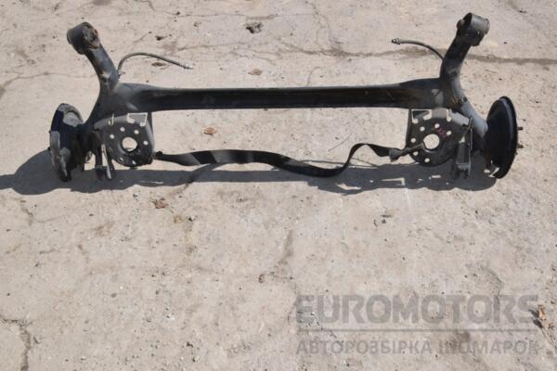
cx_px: 278
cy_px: 186
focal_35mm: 39
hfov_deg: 49.6
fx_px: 603
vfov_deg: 34.2
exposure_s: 1/200
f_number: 25
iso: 800
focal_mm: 26
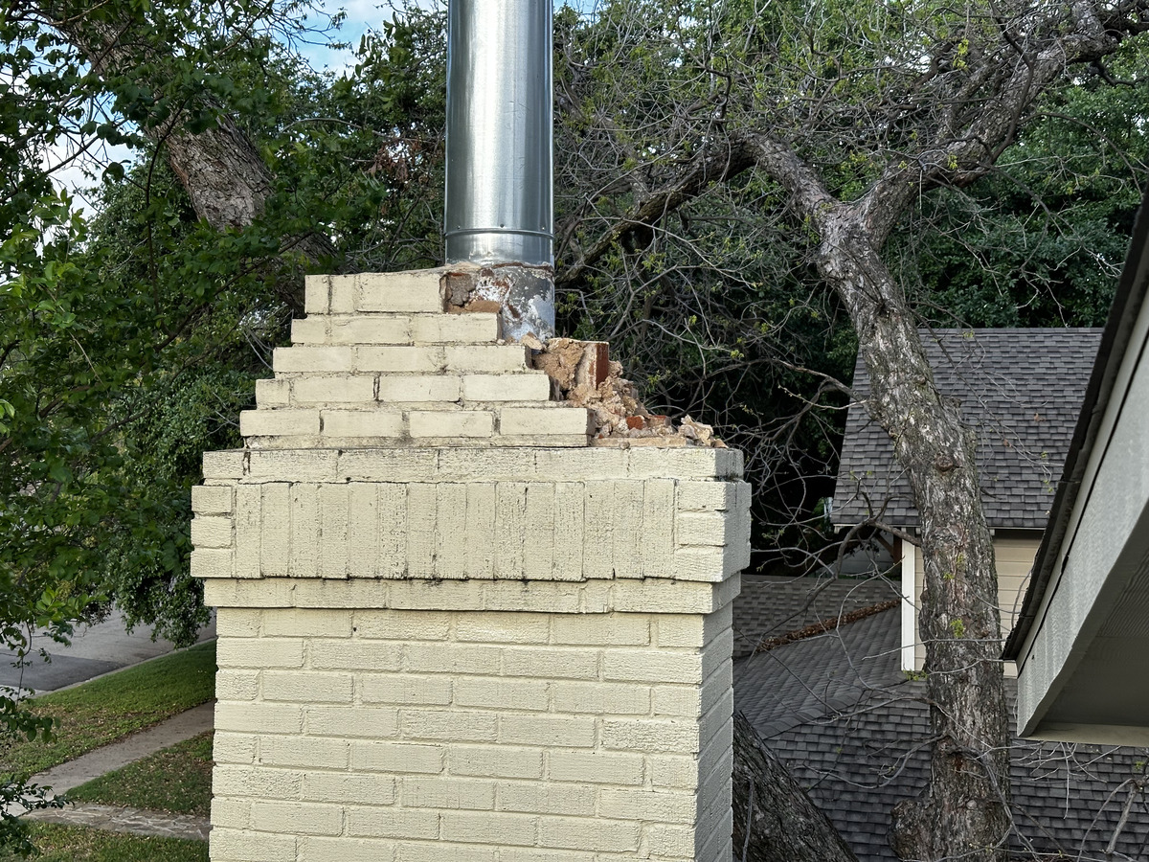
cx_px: 574
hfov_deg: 39.7
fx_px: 1593
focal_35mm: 48
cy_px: 431
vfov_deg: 30.3
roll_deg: -0.4
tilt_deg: +0.3
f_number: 1.78
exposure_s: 1/1107
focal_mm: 6.86
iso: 64
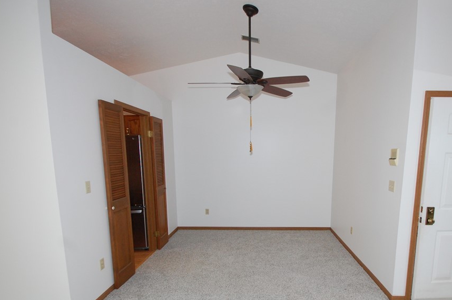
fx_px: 238
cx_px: 254
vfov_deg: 63.8
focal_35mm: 19
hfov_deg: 86.6
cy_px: 181
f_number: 5.6
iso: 800
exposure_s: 1/60
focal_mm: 10
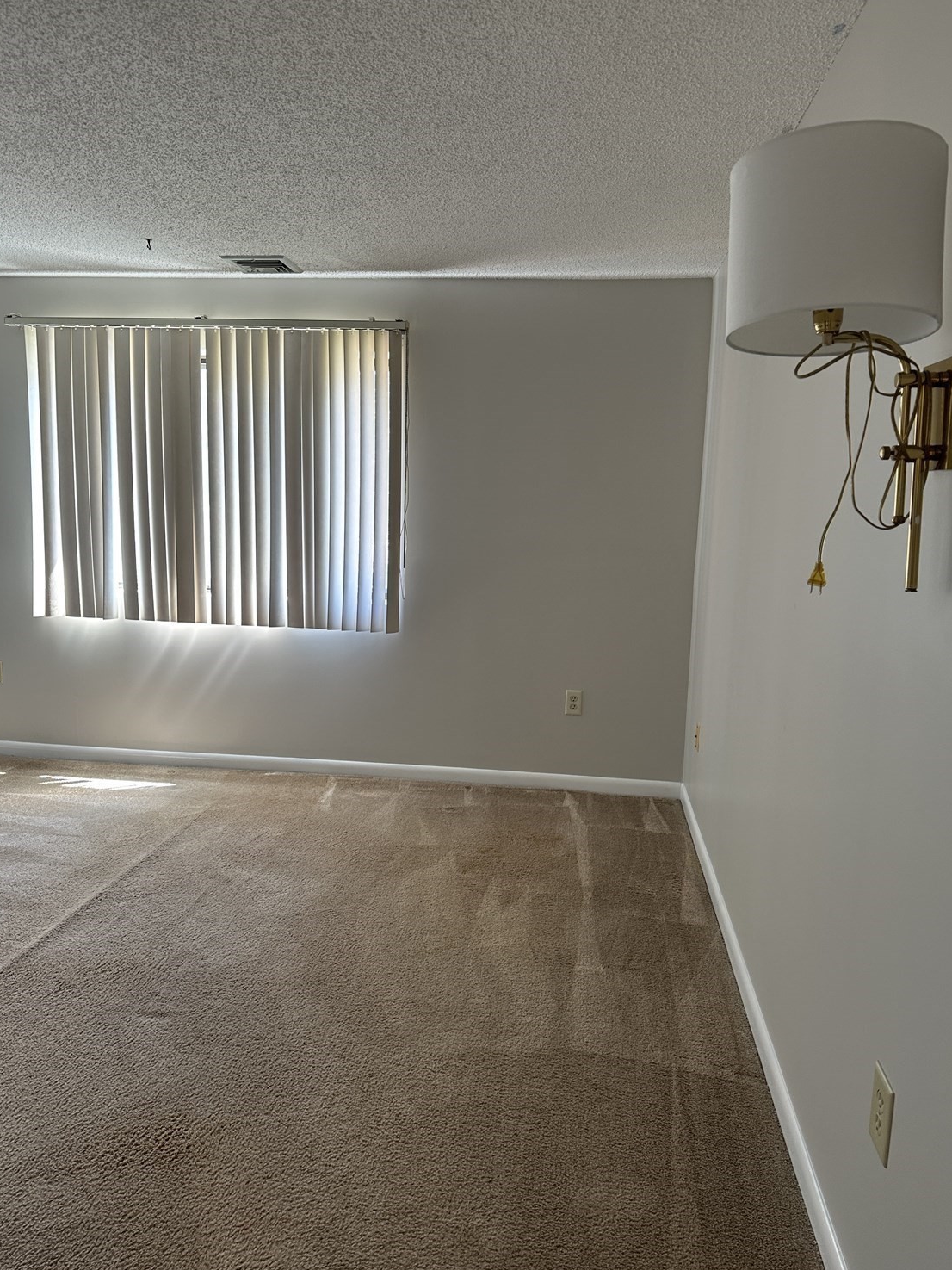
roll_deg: -2.3
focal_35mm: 25
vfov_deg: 69.4
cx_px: 485
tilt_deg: -7.0
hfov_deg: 54.9
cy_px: 633
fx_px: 917
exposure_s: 1/60
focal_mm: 6.86
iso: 125
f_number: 1.78
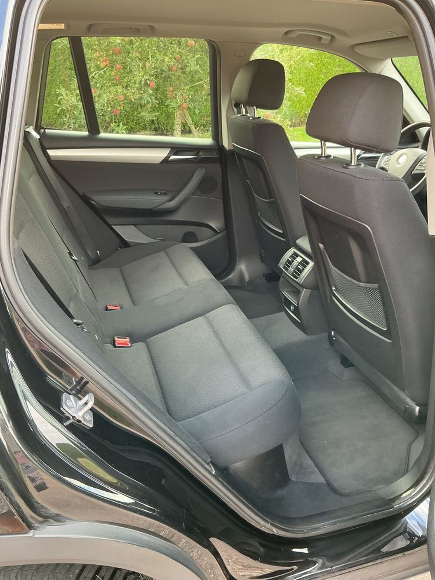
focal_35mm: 29
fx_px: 486
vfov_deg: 61.7
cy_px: 290
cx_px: 218
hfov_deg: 48.2
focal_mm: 3
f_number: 1.8
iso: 64
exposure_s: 1/60
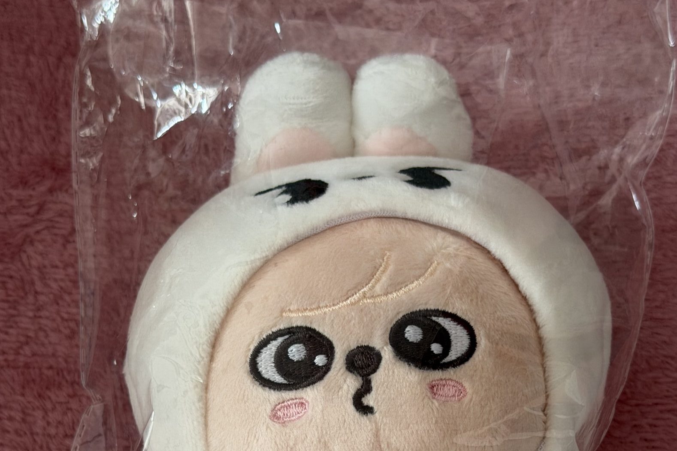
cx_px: 371
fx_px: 1523
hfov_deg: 25.0
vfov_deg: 16.4
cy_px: 492
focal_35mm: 81
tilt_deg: -75.8
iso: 100
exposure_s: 1/60
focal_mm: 6.76
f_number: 1.78
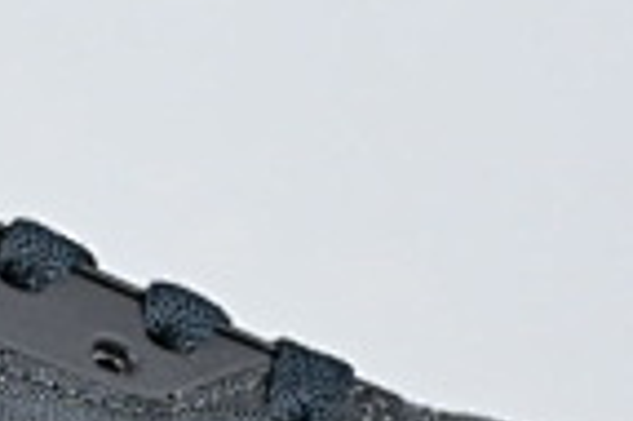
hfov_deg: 6.6
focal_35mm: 310
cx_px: -332
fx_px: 5441
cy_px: 242
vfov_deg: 4.4
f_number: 5.3
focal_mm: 37
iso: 900
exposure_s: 1/125
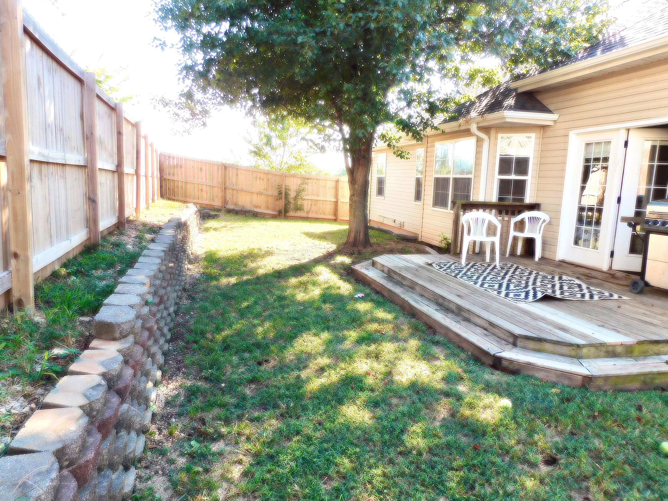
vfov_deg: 56.8
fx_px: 463
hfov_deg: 71.6
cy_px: 250
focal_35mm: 24
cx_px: 334
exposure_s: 1/200
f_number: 3.3
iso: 125
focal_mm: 4.3
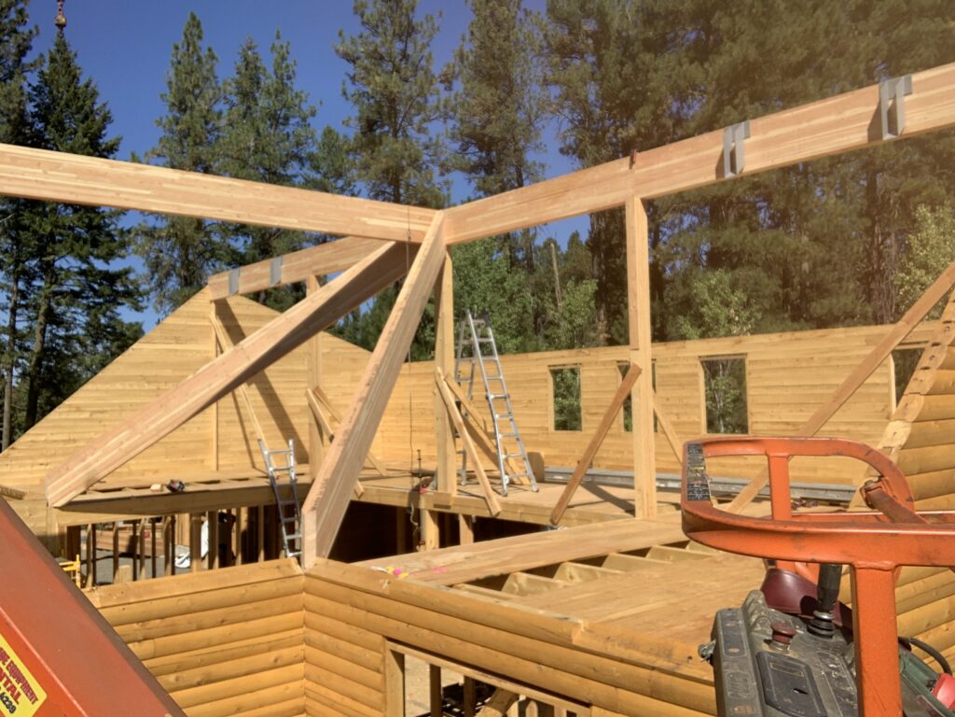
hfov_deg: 56.8
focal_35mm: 32
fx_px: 883
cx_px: 478
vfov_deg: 44.2
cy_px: 358
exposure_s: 1/1437
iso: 16
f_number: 2.2
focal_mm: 2.87
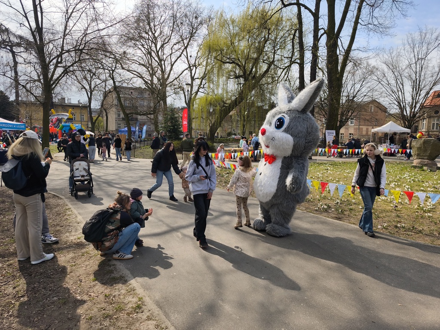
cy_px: 165
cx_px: 220
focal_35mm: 23
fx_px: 292
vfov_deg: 58.9
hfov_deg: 73.9
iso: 80
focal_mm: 6.57
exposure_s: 1/7659
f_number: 1.6
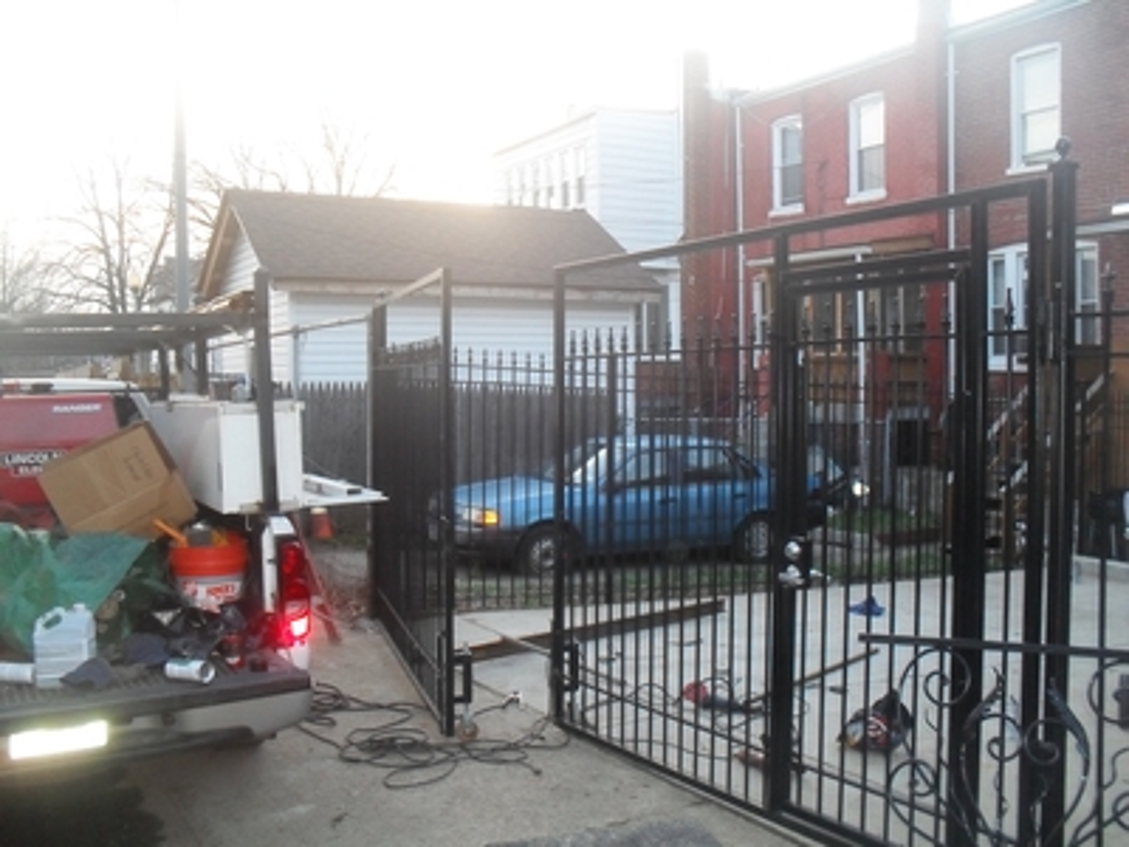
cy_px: 424
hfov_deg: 52.6
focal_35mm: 35
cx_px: 564
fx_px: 1142
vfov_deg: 40.7
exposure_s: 1/45
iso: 240
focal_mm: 6.3
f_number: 3.2
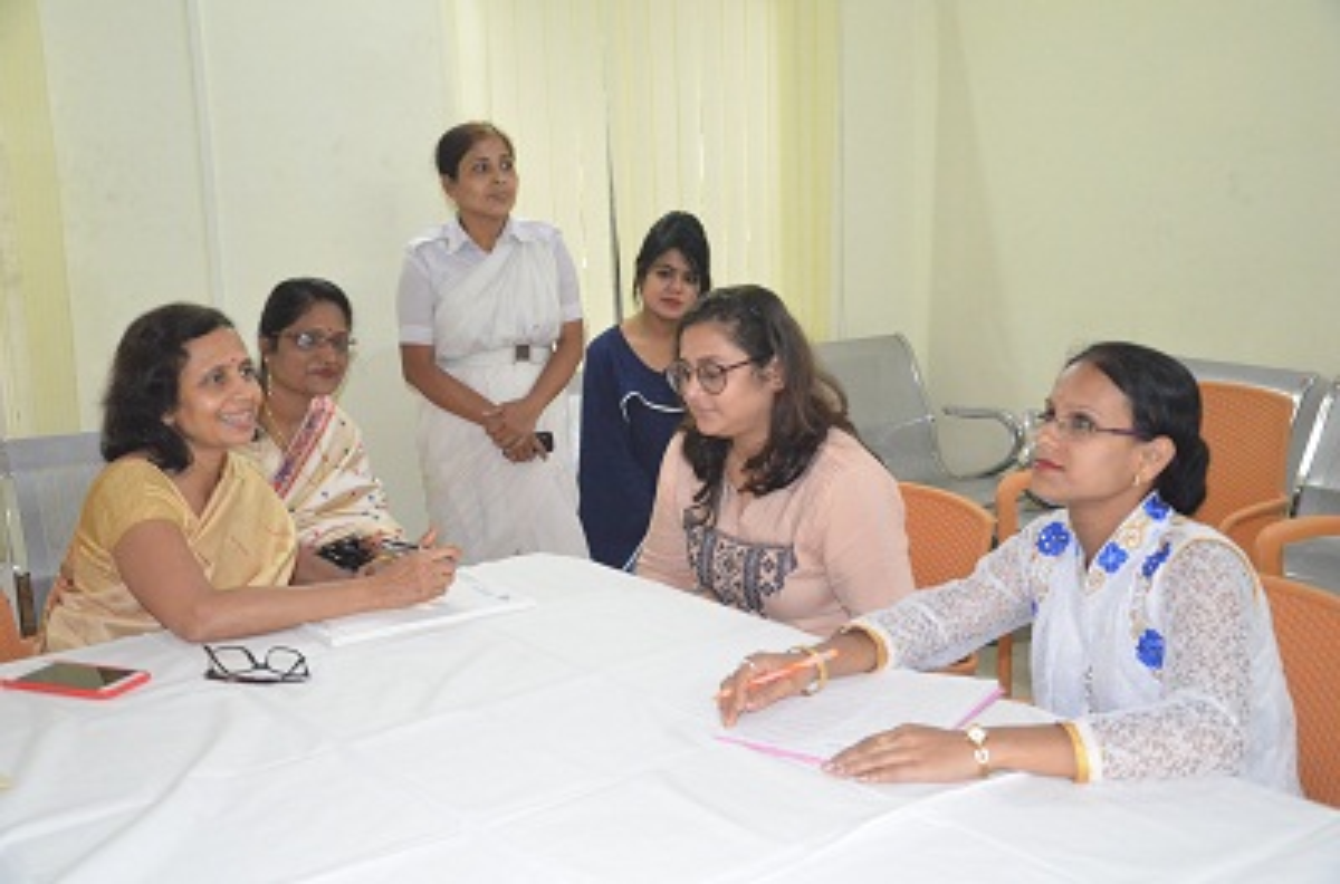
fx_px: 2226
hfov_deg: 33.5
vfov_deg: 22.5
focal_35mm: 60
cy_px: 442
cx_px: 670
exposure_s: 1/125
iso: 4000
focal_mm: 40
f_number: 5.6
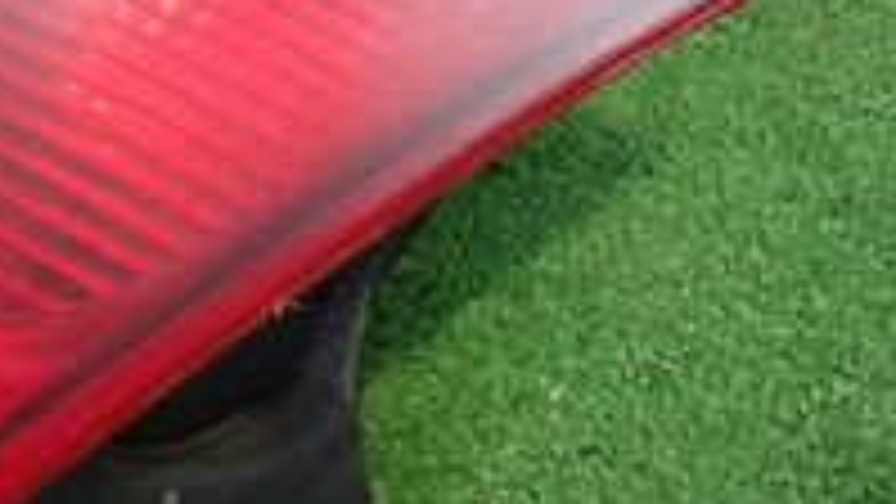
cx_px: -410
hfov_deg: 20.2
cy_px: 562
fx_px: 2186
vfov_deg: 12.9
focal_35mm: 92
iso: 320
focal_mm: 5.05
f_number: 2.2
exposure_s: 1/30
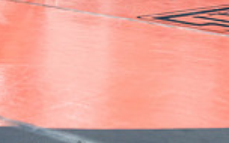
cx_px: -17
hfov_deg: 15.0
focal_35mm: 136
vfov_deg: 9.3
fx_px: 849
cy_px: -100
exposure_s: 1/400
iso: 4000
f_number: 3.5
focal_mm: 35
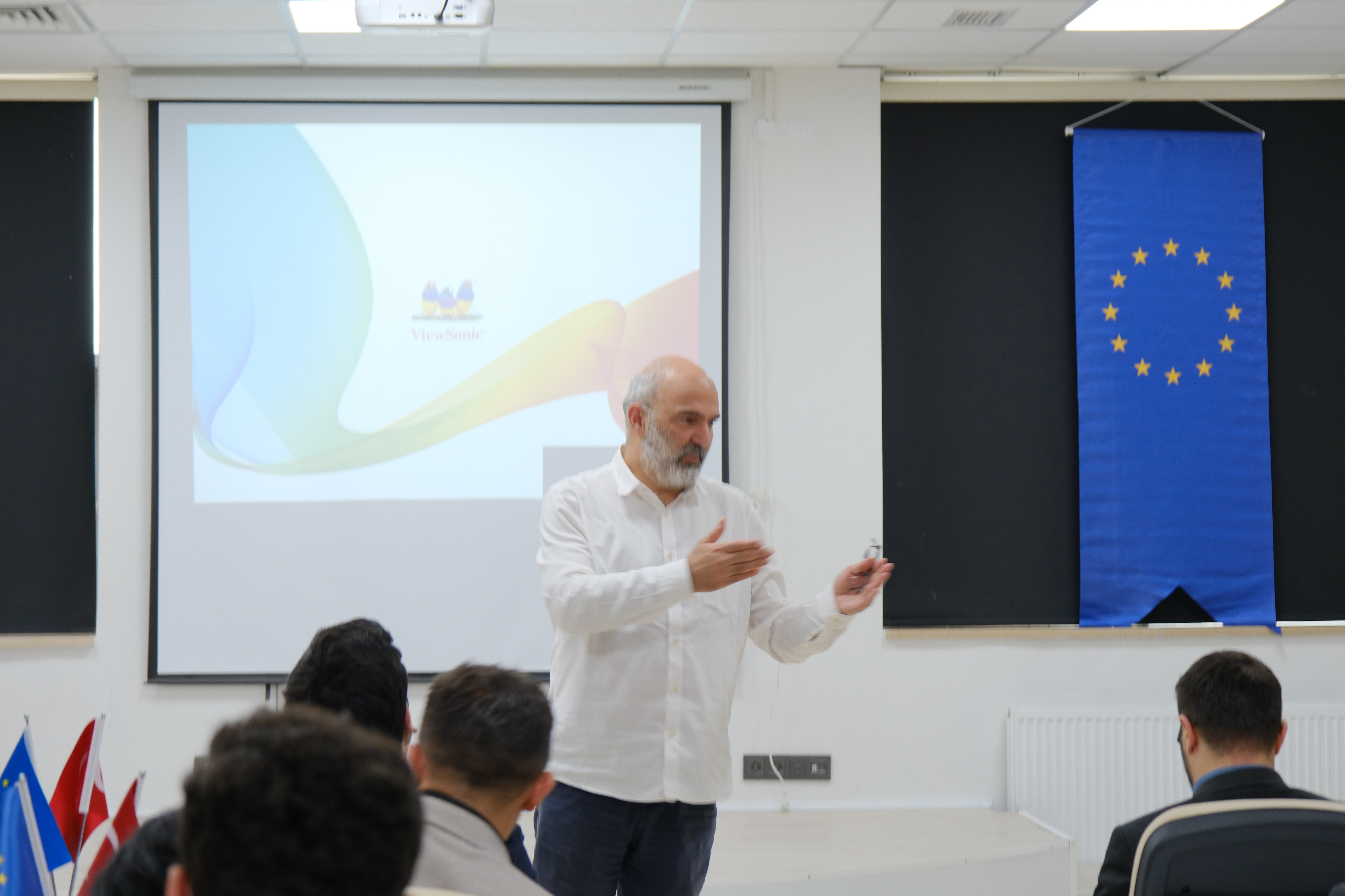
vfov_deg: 17.3
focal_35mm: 79
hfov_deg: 25.7
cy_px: 448
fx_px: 2951
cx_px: 672
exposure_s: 1/30
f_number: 4
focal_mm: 52.4
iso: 500
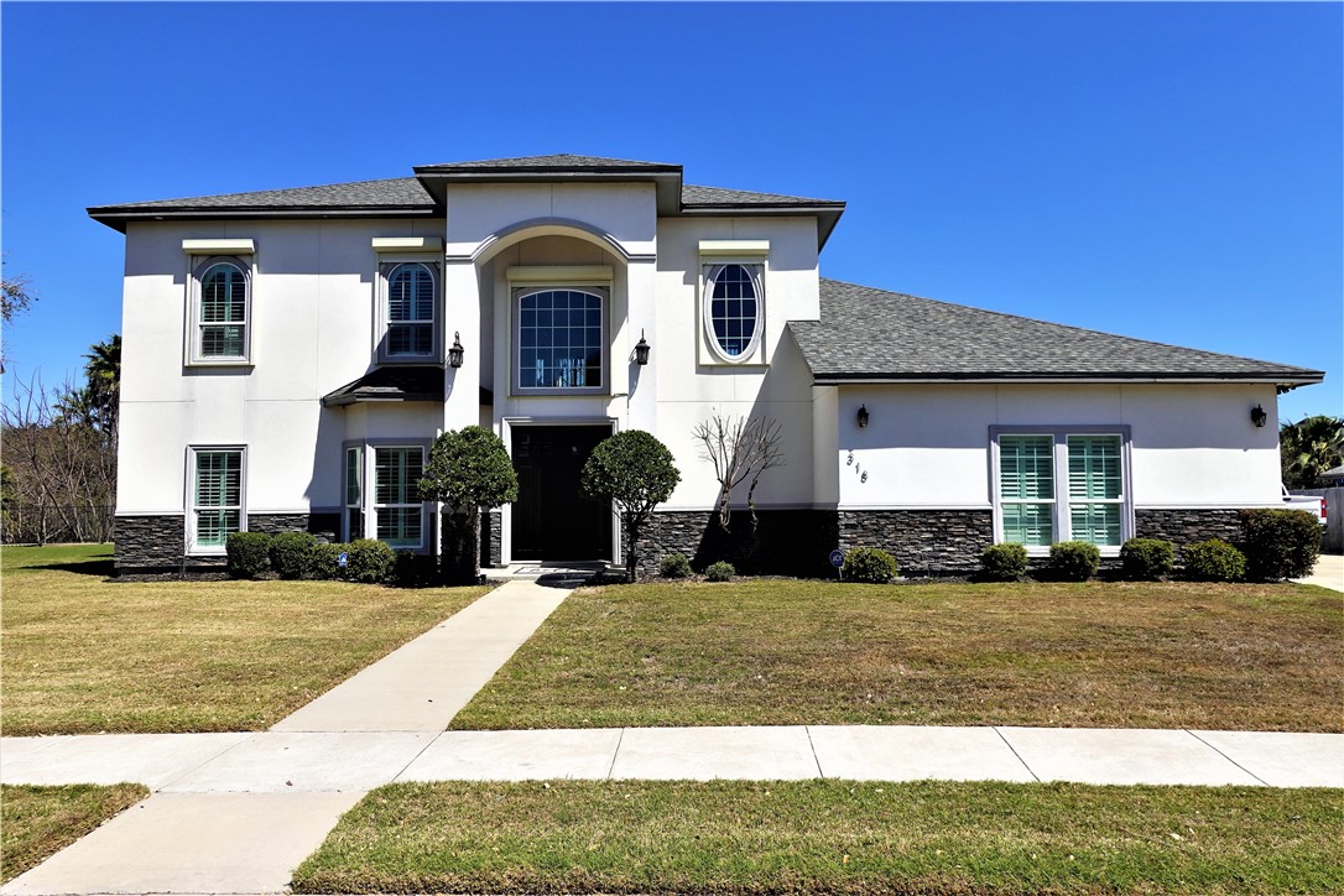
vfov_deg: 53.1
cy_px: 448
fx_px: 896
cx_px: 672
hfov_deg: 73.7
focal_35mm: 24
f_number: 5
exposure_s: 1/1000
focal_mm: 9
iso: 100
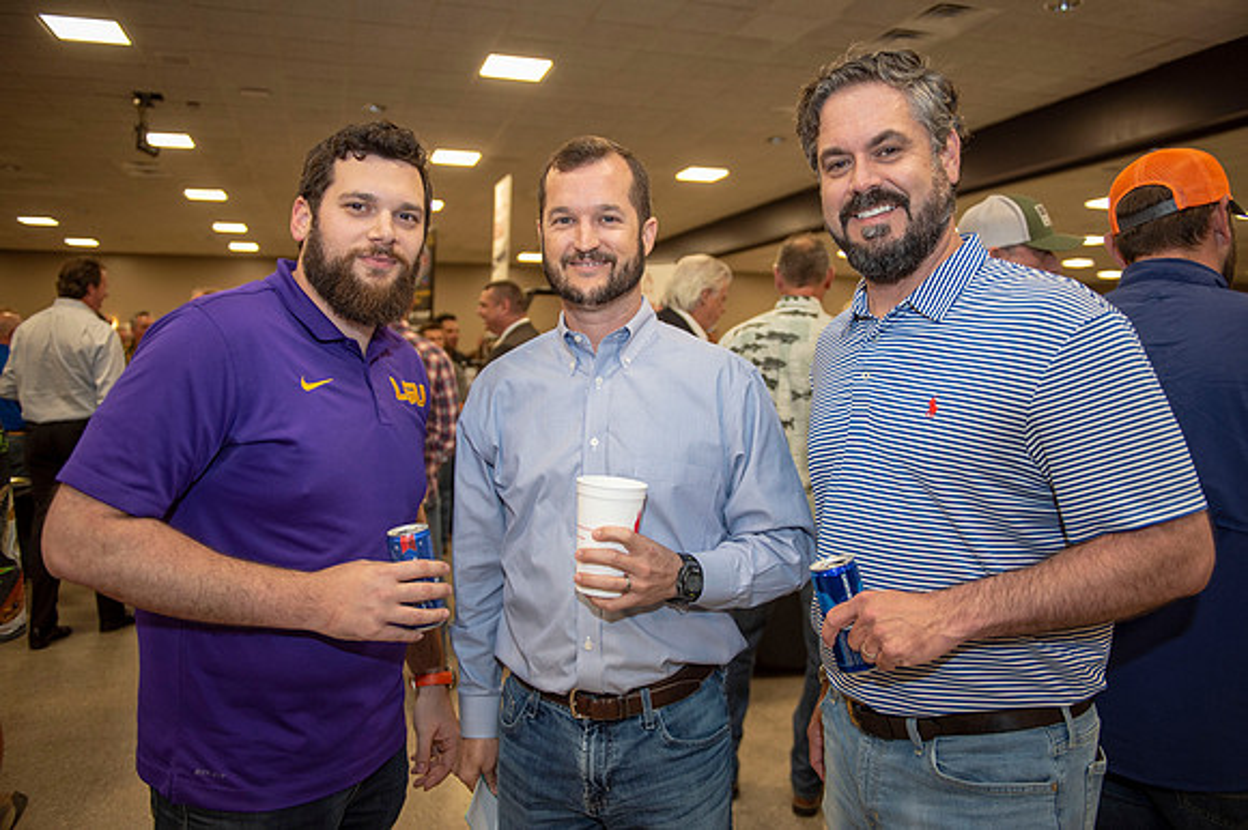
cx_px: 624
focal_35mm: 28
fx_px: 970
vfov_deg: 46.4
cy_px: 415
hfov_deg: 65.5
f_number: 2.8
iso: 800
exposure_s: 1/125
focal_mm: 28
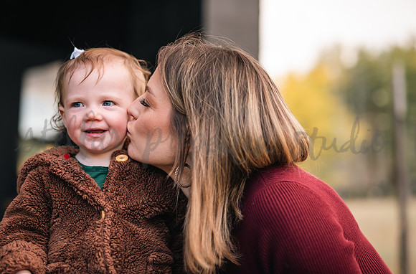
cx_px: 194
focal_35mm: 54
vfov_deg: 25.1
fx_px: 616
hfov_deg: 37.3
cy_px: 126
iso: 250
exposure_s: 1/400
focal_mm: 50
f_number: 1.8
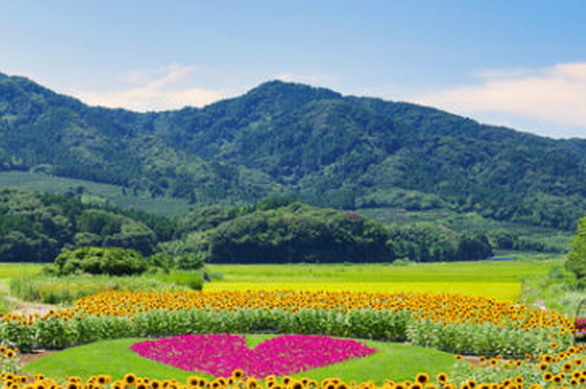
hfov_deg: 27.5
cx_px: 105
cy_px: 318
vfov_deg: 18.7
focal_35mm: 72
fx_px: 1168
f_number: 5.6
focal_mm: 29
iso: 100
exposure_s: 1/200
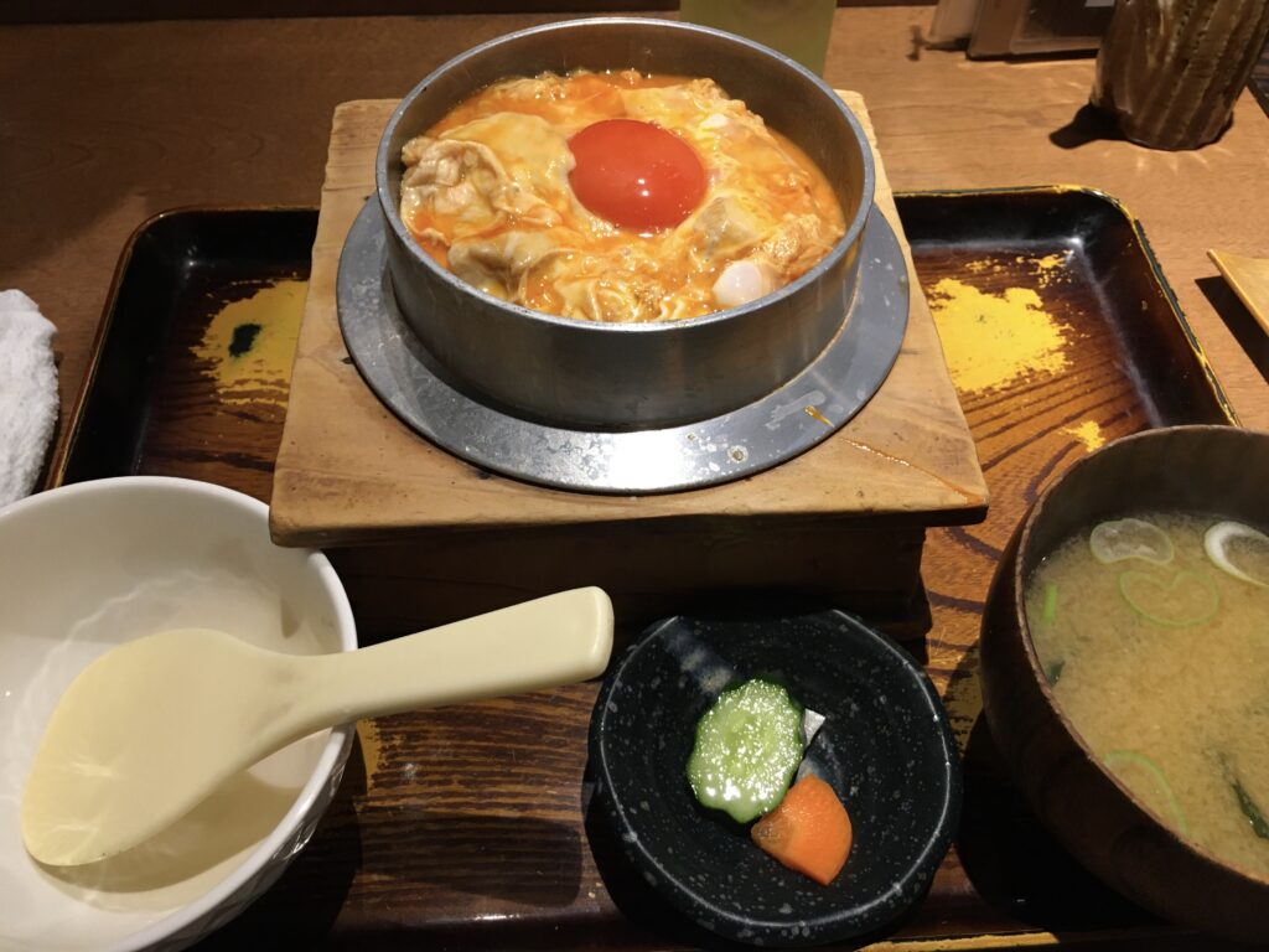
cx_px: 634
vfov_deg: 48.2
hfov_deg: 61.7
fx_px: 1063
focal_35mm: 29
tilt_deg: -53.7
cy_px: 476
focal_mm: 4.15
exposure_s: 1/30
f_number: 2.2
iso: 100
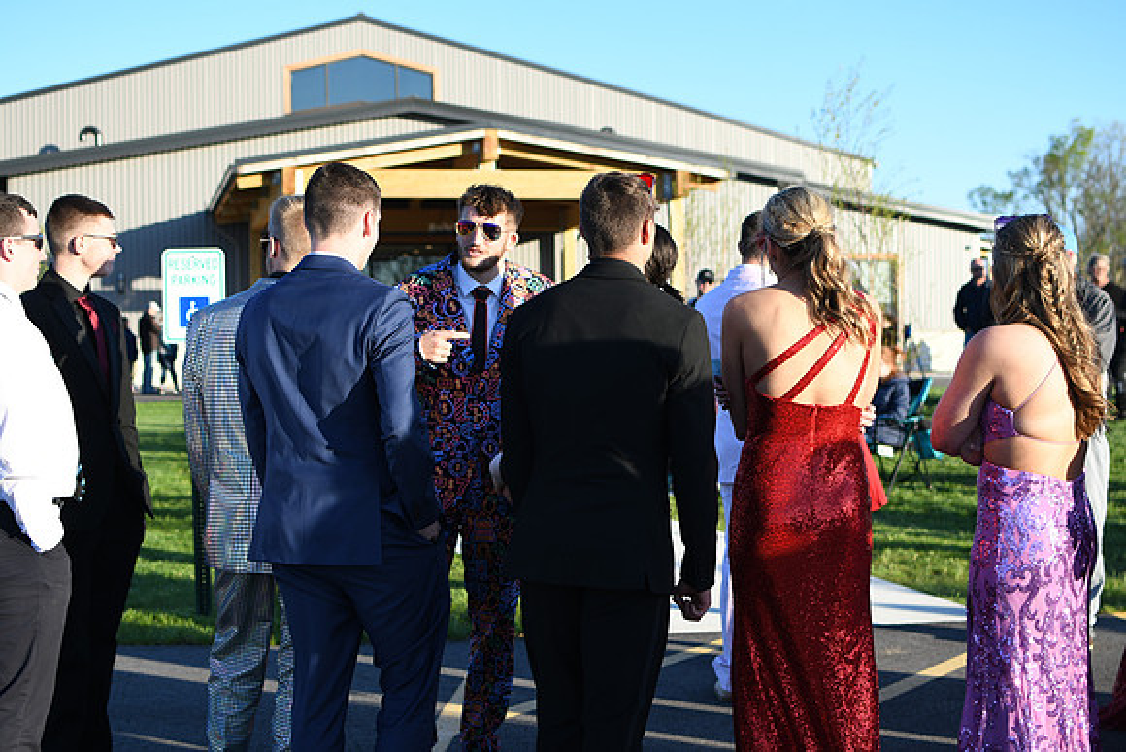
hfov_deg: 38.2
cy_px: 376
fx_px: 1627
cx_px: 563
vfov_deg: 26.0
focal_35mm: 52
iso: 100
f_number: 2.8
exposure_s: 1/640
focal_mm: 35
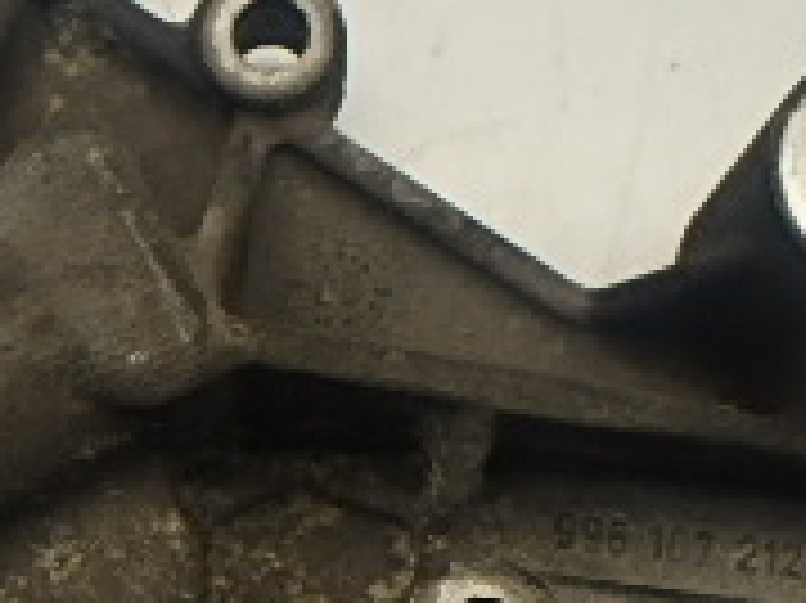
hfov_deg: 25.9
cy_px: 504
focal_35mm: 75
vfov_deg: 19.4
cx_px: 311
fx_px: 1745
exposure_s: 1/60
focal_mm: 3.7
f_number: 3.5
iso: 200
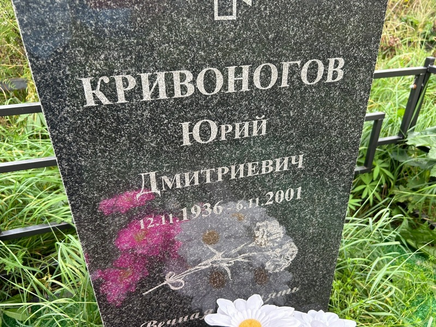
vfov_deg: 53.1
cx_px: 218
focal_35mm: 26
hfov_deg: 67.3
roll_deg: +1.6
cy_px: 164
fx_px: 327
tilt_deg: -26.9
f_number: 1.5
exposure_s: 1/121
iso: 100
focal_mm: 5.7
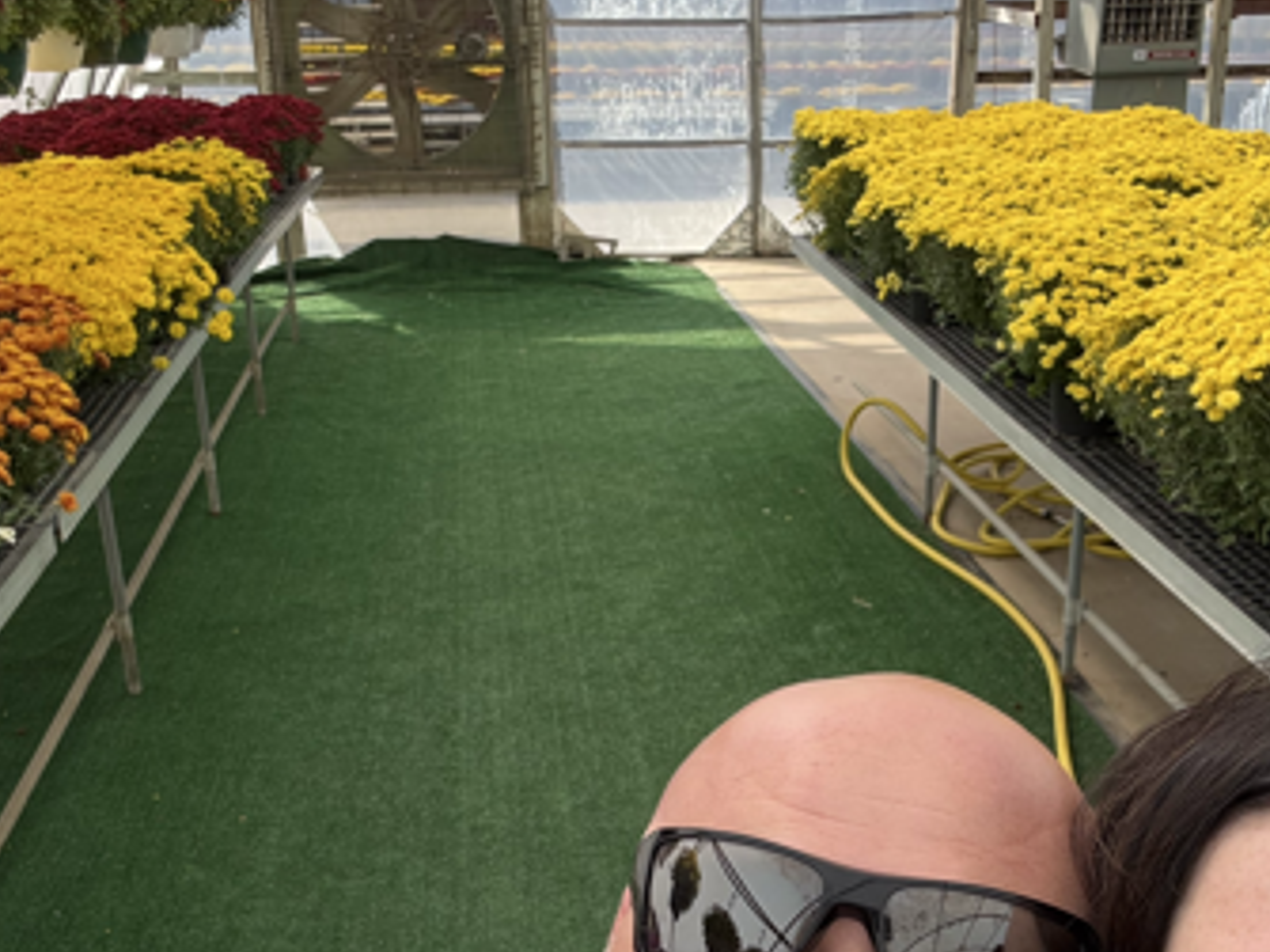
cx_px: 656
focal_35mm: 44
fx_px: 1614
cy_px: 649
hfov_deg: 43.0
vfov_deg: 32.5
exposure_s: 1/581
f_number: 1.9
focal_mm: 2.69
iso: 25
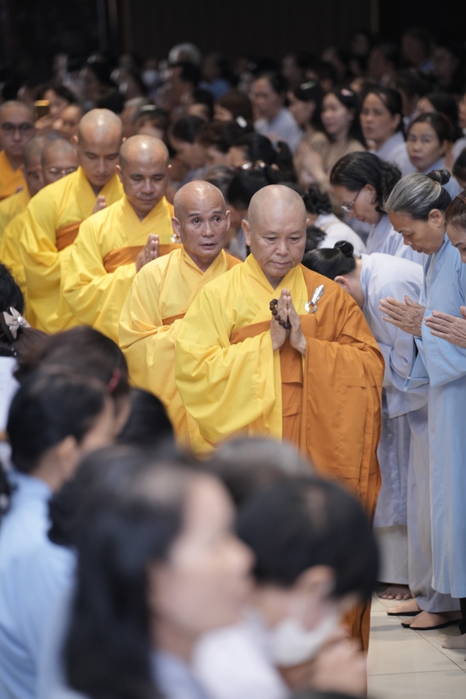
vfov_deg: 13.7
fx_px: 2912
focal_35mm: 150
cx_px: 233
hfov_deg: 9.1
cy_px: 350
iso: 1000
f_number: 2.8
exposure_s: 1/160
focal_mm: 150
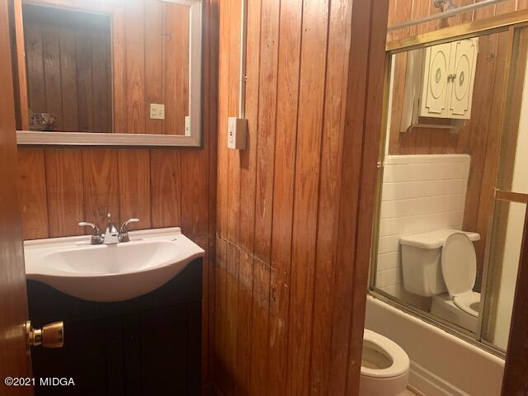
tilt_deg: -11.1
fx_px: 397
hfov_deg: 67.3
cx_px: 264
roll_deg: -2.3
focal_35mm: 26
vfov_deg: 53.1
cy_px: 198
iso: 400
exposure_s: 1/30
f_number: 1.8
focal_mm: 4.25
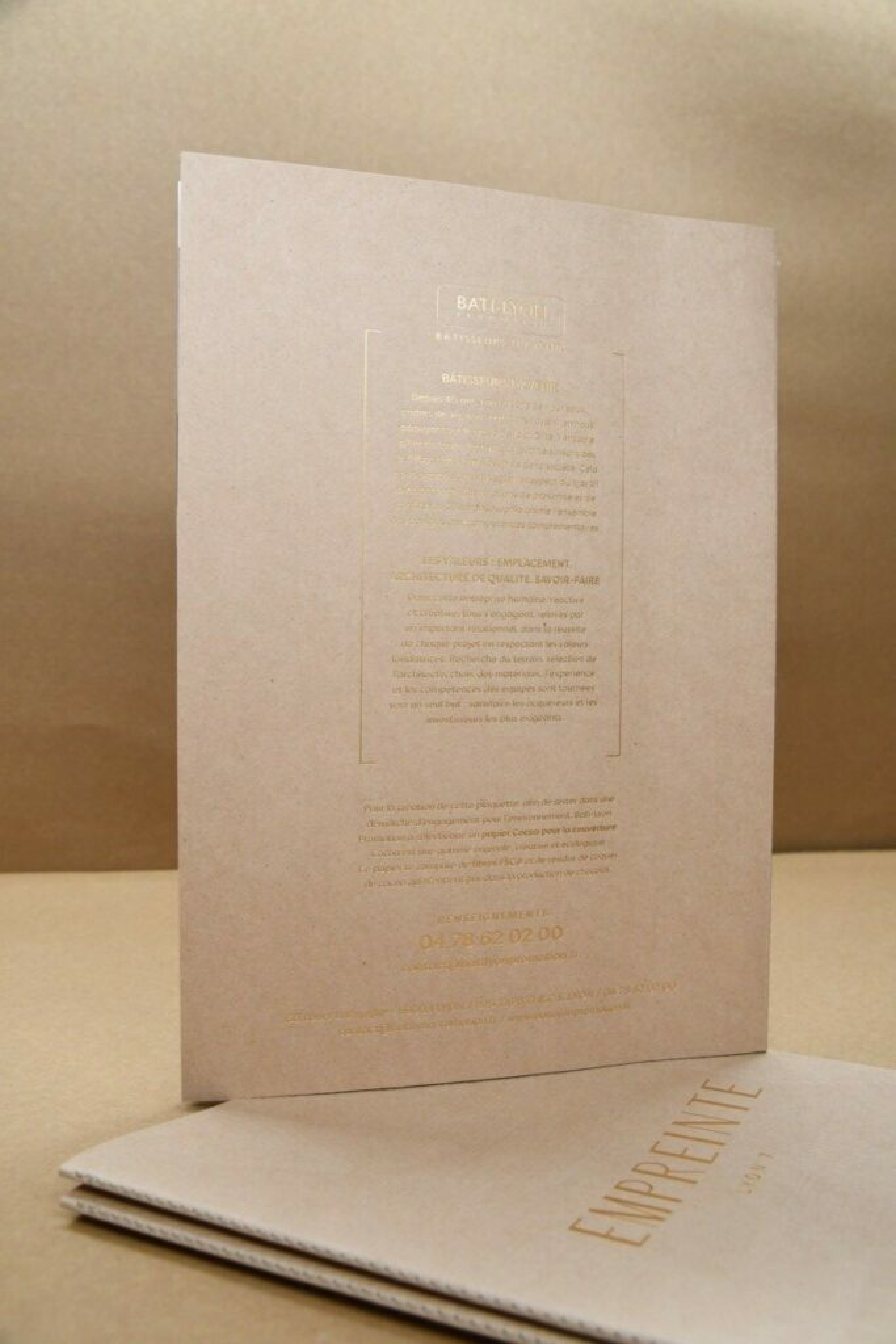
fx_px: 1269
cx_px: 448
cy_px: 672
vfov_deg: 55.8
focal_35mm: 34
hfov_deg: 38.9
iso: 800
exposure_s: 1/160
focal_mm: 23
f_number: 8
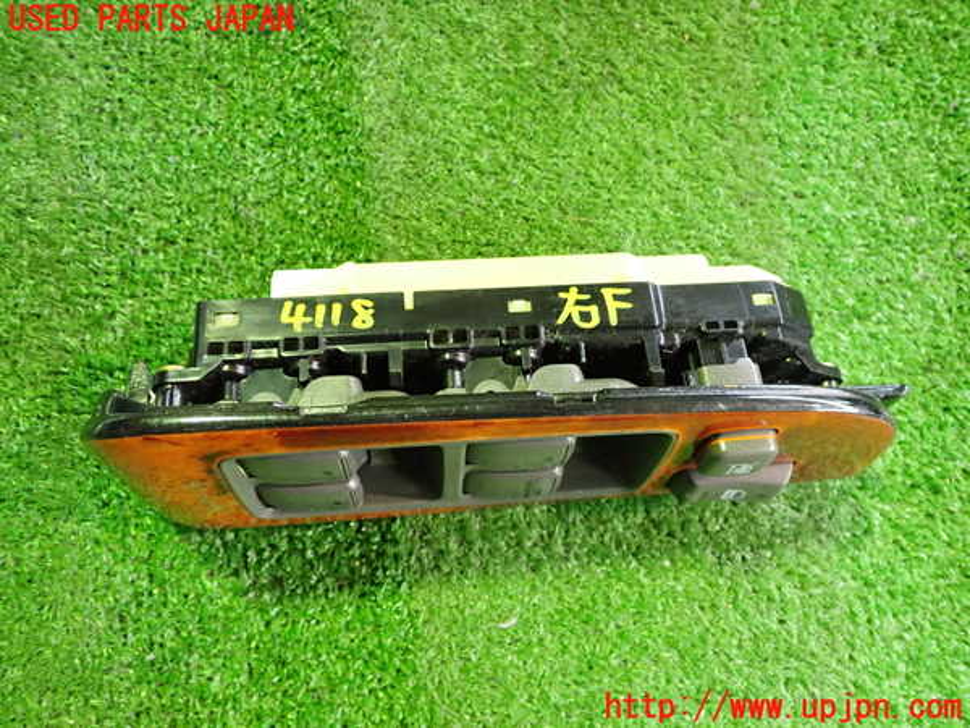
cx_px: 485
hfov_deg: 60.0
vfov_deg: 46.8
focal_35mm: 30
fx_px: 841
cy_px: 364
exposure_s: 1/30
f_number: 2.3
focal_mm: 5.4
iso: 800
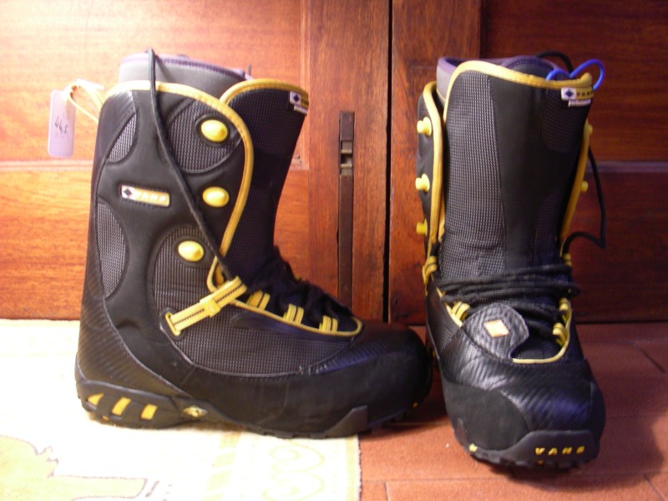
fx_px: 733
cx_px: 334
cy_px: 250
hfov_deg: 49.0
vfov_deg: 37.7
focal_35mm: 38
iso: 100
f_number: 3.5
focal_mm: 6.3
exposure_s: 1.01
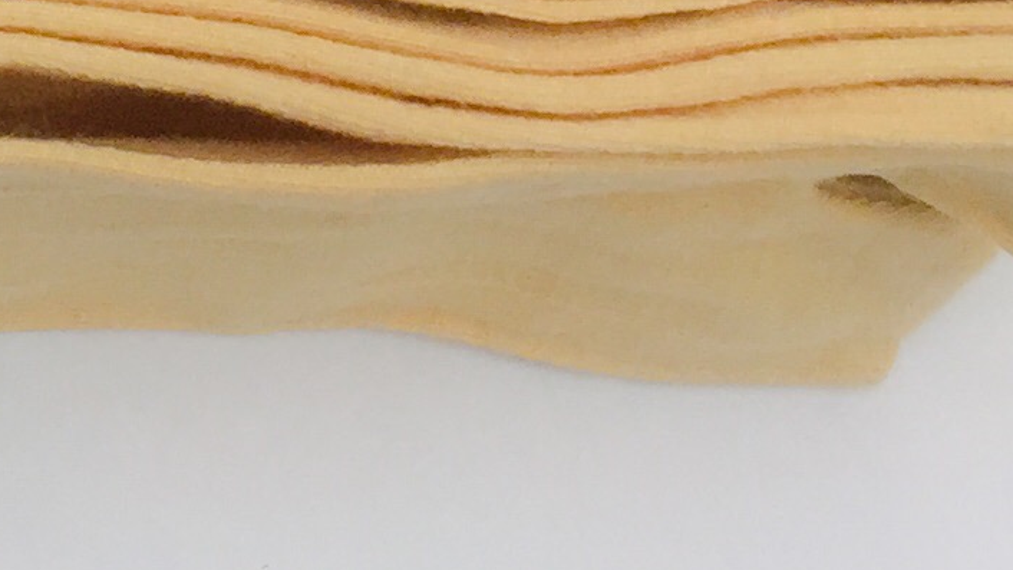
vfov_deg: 7.5
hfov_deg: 14.0
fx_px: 3921
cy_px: -984
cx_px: -410
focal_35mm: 146
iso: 32
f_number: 2.2
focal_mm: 4.15
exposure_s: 1/460
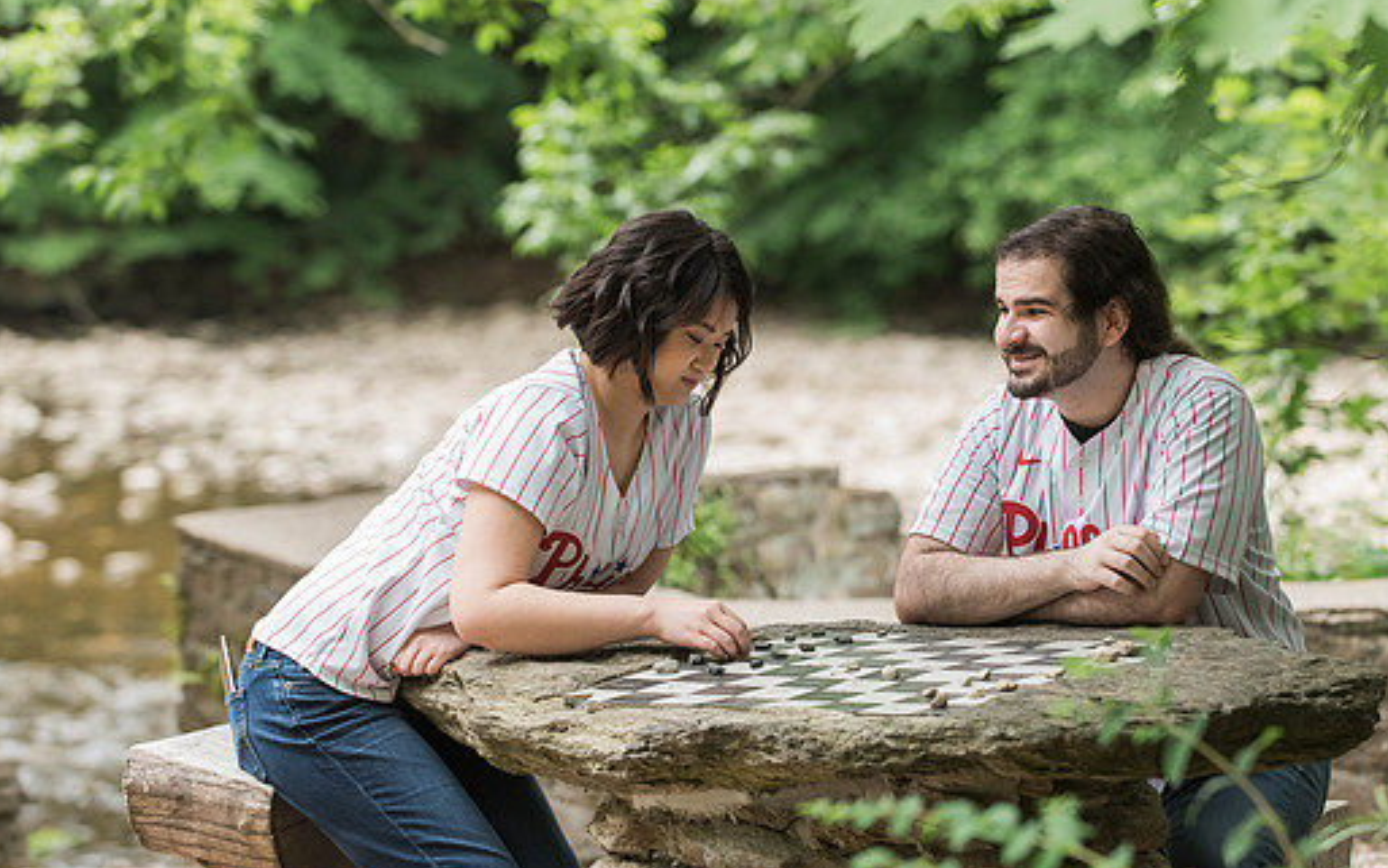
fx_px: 5260
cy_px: 412
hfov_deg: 15.0
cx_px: 769
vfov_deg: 9.4
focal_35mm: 139
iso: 2000
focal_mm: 116
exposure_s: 1/320
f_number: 3.5
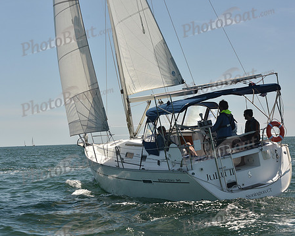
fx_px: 743
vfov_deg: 18.1
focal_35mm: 85
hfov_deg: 22.5
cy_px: 125
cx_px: 148
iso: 250
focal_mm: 70
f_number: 5.6
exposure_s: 1/800
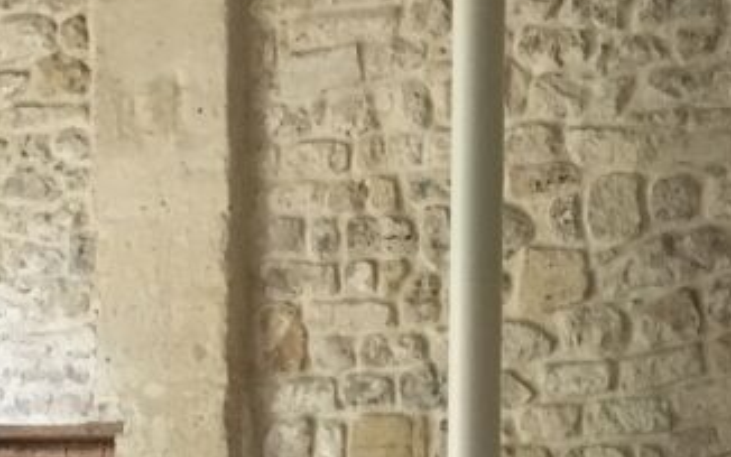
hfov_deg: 21.6
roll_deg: -0.7
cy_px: 309
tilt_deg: +1.8
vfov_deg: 13.8
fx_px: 1893
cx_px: 583
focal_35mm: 95
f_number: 2.2
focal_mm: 4.15
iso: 320
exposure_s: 1/17
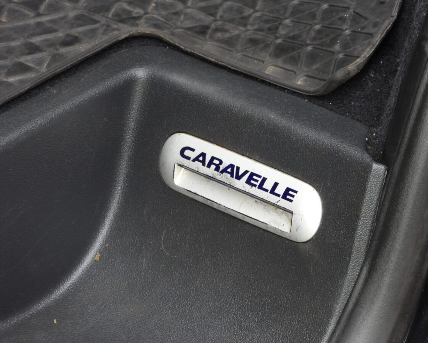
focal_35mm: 225
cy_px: 172
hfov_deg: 8.6
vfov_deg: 6.9
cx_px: 214
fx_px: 2851
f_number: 4.5
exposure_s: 1/60
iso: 220
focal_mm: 38.6
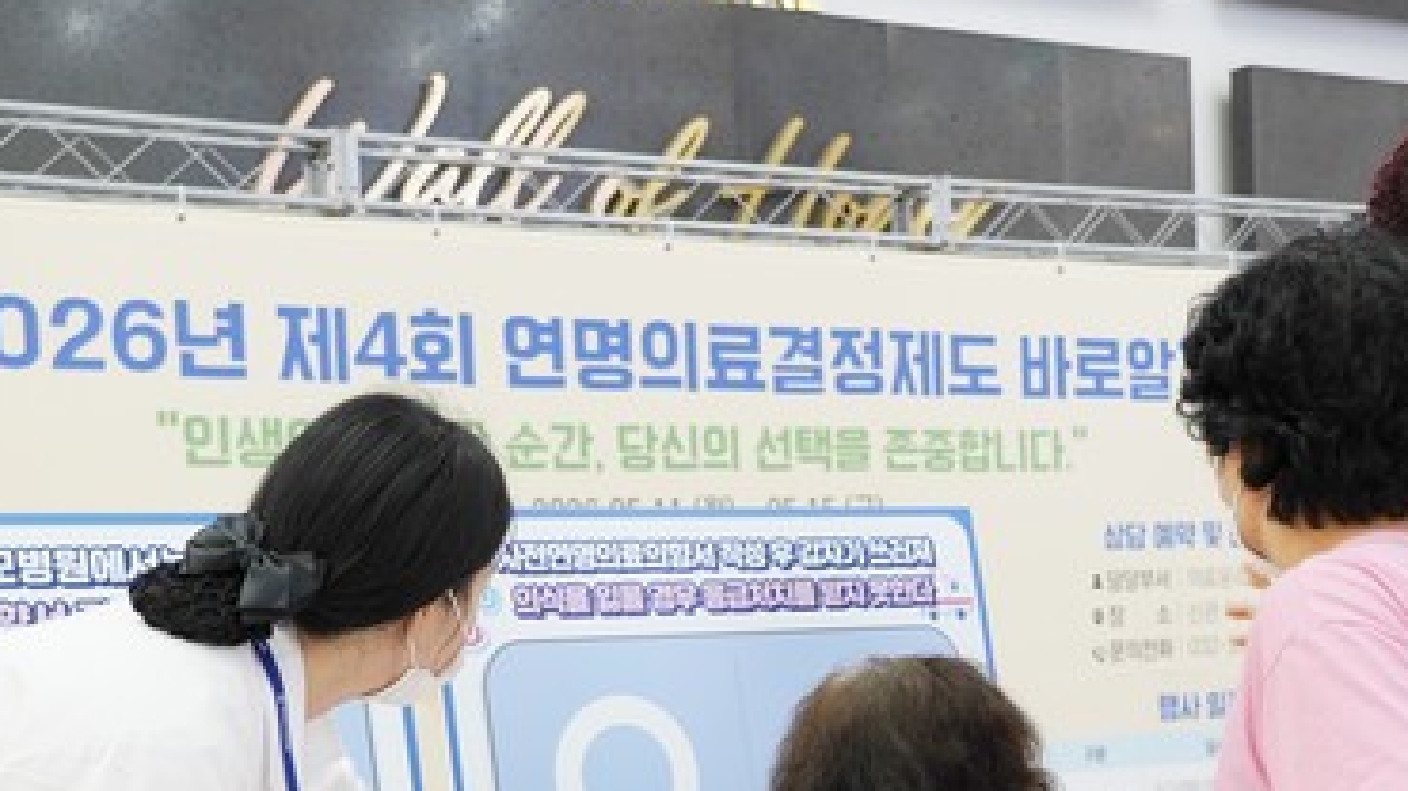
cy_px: 749
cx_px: 746
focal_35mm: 57
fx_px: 2128
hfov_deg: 36.6
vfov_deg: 20.5
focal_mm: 32
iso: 400
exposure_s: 1/160
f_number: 4
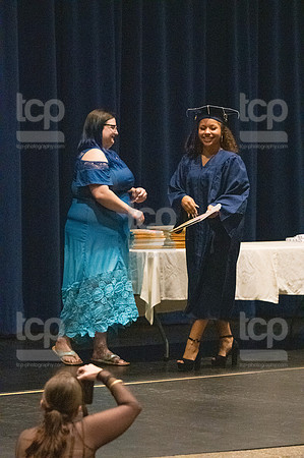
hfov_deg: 7.6
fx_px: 2285
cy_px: 229
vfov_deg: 11.4
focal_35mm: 180
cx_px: 152
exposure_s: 1/400
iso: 10000
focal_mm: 120
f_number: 3.2
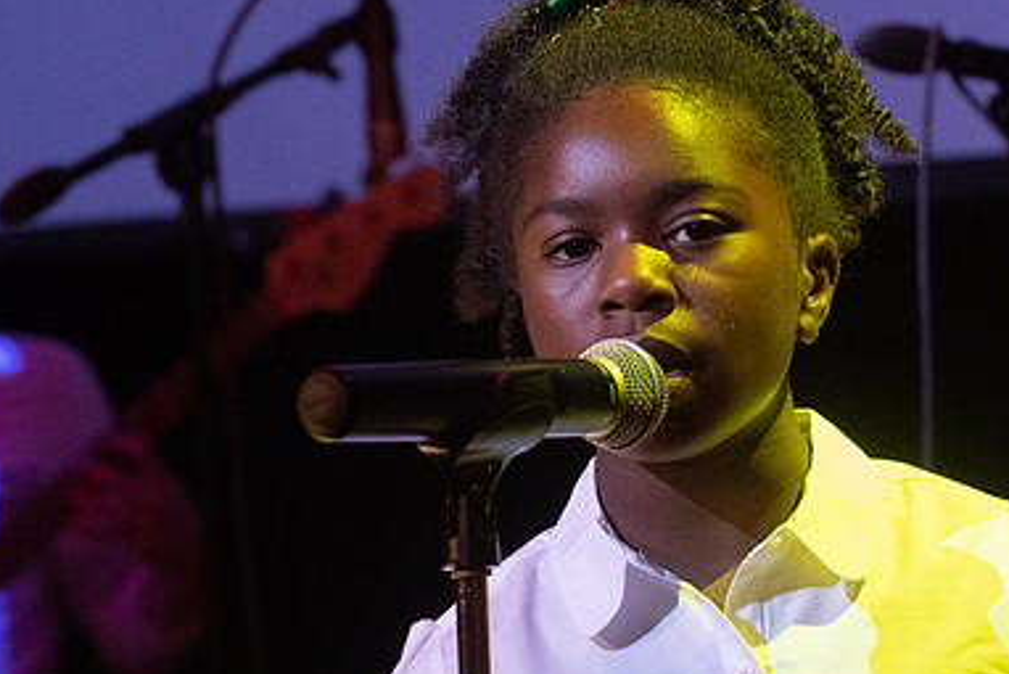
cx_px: 673
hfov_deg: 8.0
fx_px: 7177
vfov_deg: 5.4
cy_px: 362
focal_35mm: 256
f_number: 4
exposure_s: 1/200
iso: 3200
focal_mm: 75
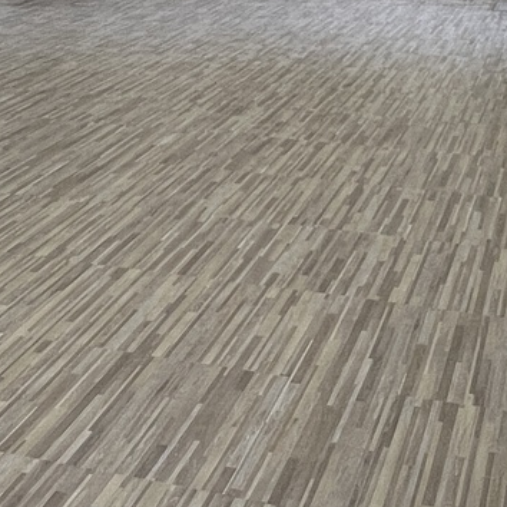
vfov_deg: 23.9
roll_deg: -0.1
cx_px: 202
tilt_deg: -3.4
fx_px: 1077
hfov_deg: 26.4
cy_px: -116
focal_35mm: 65
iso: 125
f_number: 1.8
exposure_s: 1/60
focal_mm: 1.57
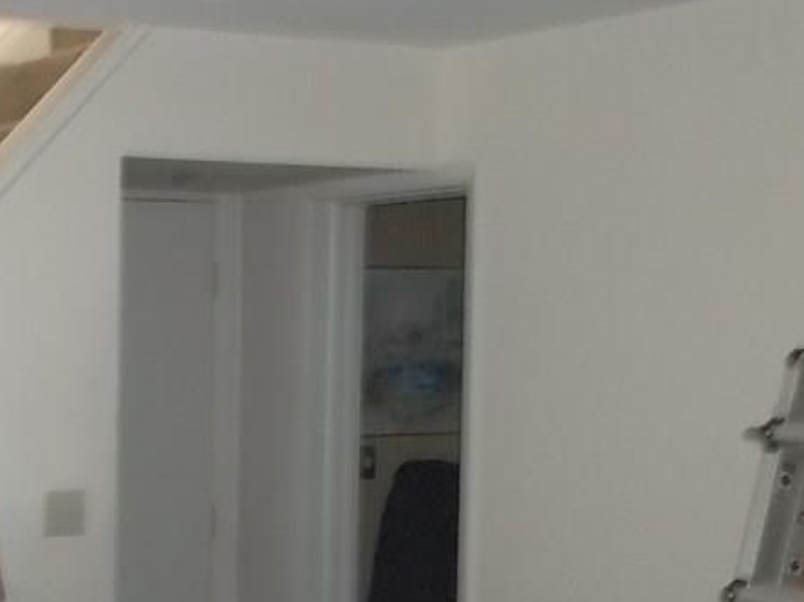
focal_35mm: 76
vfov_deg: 19.3
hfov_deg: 23.9
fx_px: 1764
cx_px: -103
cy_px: 436
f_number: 3.3
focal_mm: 5.9
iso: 320
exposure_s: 1/30
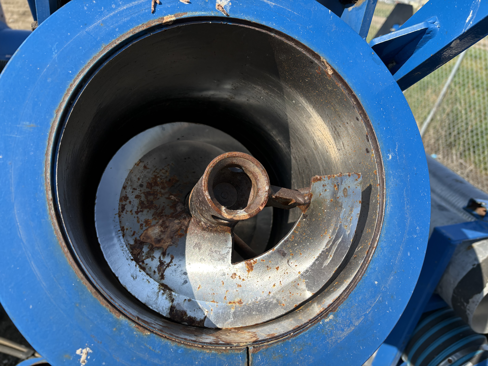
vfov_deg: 53.1
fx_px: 367
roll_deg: -9.2
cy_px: 183
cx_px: 244
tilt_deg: -28.7
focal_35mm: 26
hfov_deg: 67.3
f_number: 1.6
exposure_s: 1/2538
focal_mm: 5.96
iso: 64
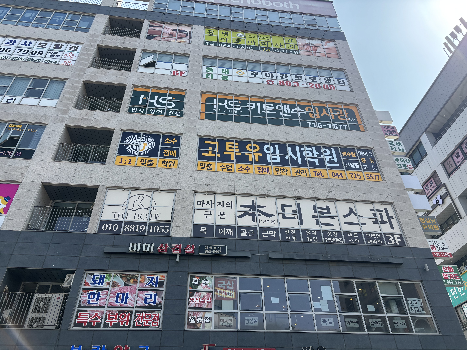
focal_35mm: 26
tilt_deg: +38.1
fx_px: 351
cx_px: 234
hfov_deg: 67.3
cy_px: 175
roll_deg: +1.1
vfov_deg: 53.1
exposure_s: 1/1912
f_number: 1.6
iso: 50
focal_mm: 5.96
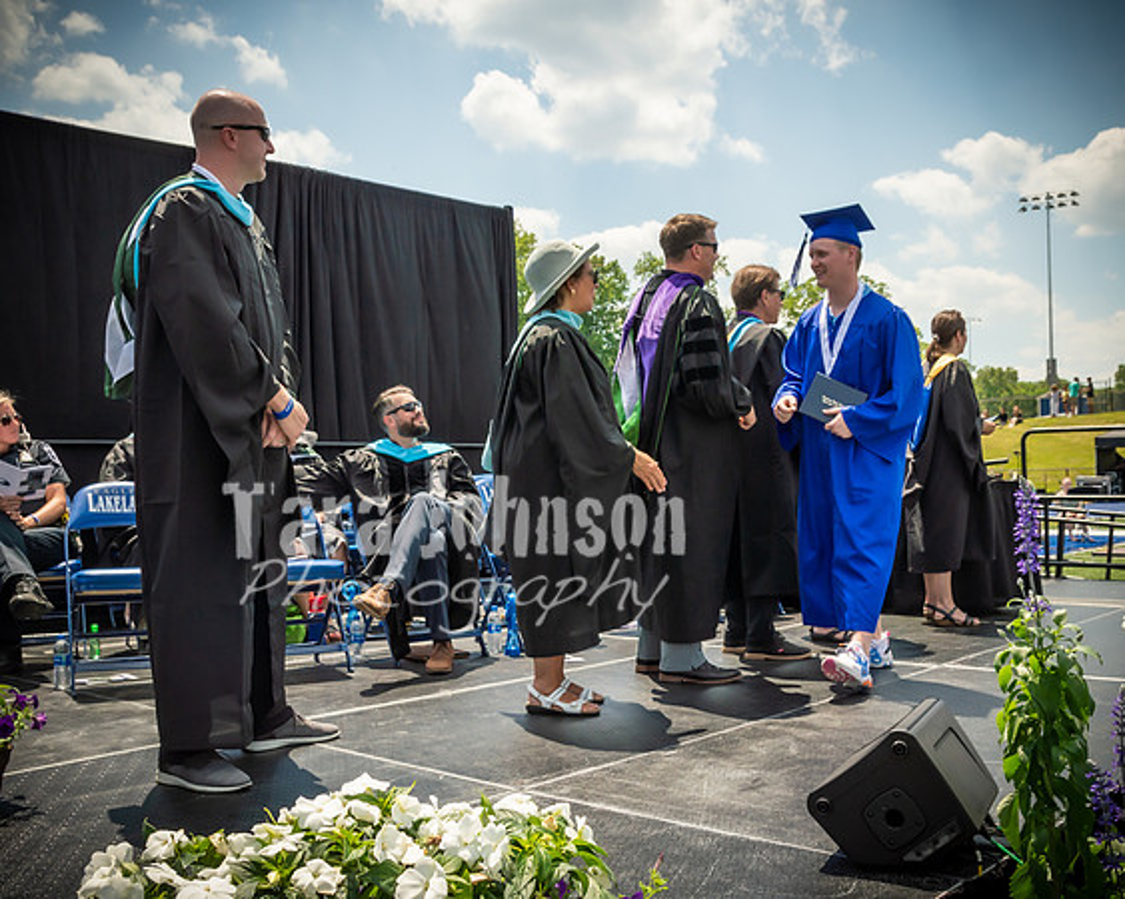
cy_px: 483
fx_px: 1142
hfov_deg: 52.4
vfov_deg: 42.9
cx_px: 617
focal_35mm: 34
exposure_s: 1/800
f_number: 7.1
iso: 200
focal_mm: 17
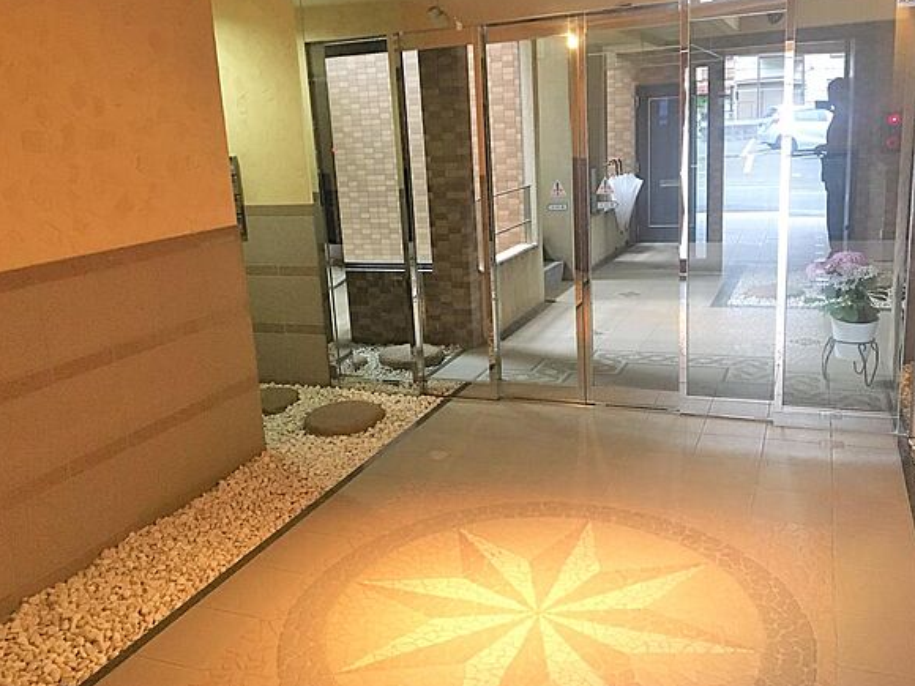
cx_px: 464
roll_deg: +3.3
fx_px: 846
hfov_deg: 56.8
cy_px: 331
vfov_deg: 44.2
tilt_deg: -12.9
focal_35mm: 32
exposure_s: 1/20
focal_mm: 4.15
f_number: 2.2
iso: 200
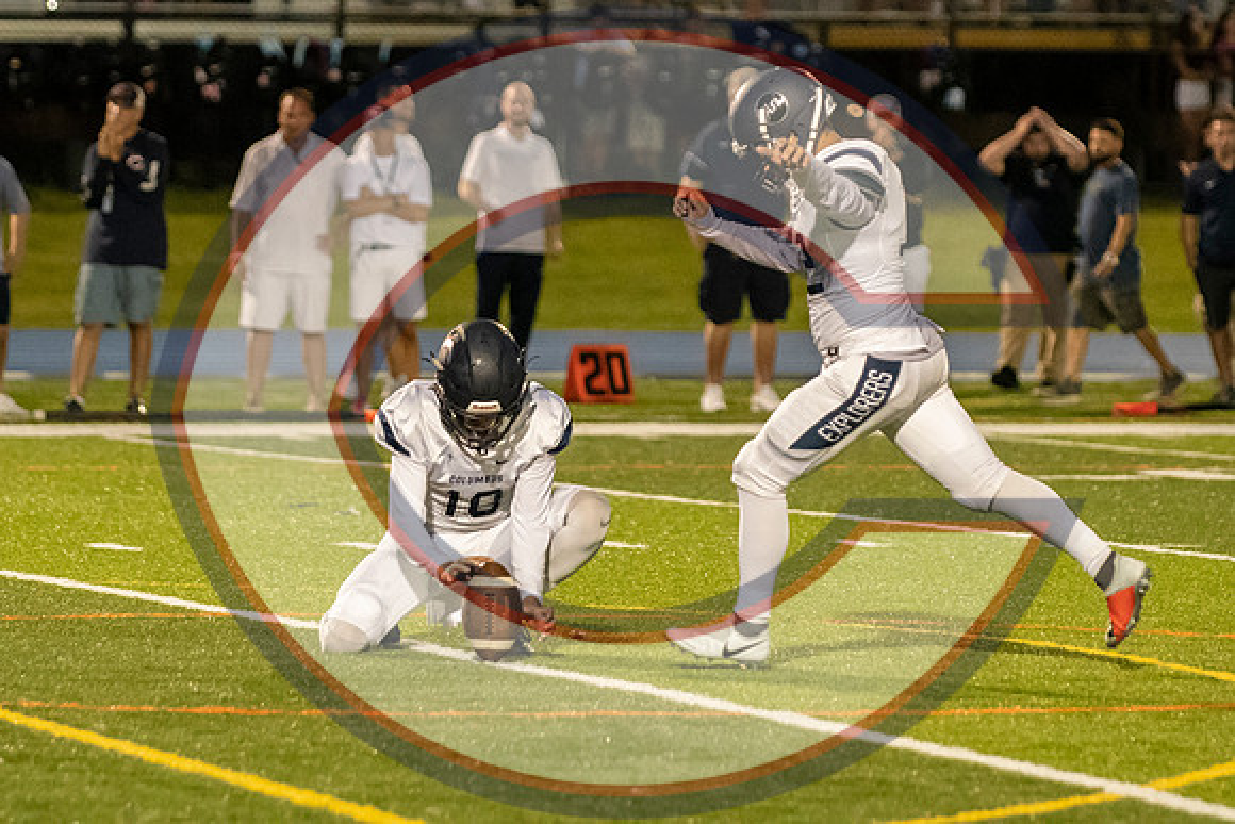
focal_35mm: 307
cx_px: 572
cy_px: 262
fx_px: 10534
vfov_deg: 4.5
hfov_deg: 6.7
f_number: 2.8
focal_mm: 150
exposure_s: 1/1600
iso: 8000
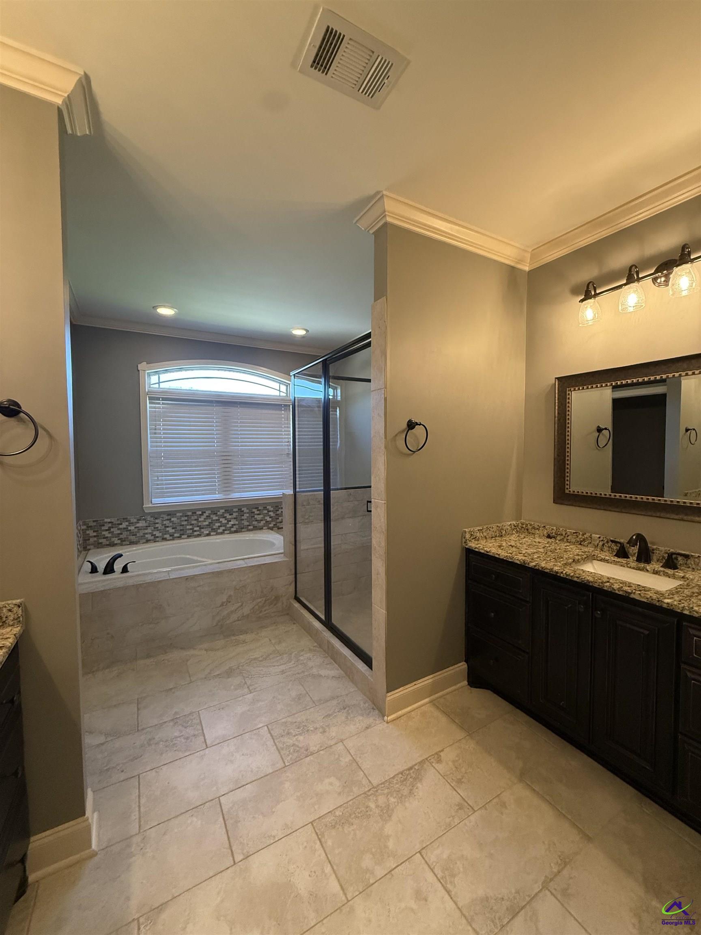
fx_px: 378
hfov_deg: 85.7
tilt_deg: -2.3
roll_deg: +0.1
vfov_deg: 102.1
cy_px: 468
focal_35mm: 14
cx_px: 350
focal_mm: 2.22
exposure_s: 1/120
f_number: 2.2
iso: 500
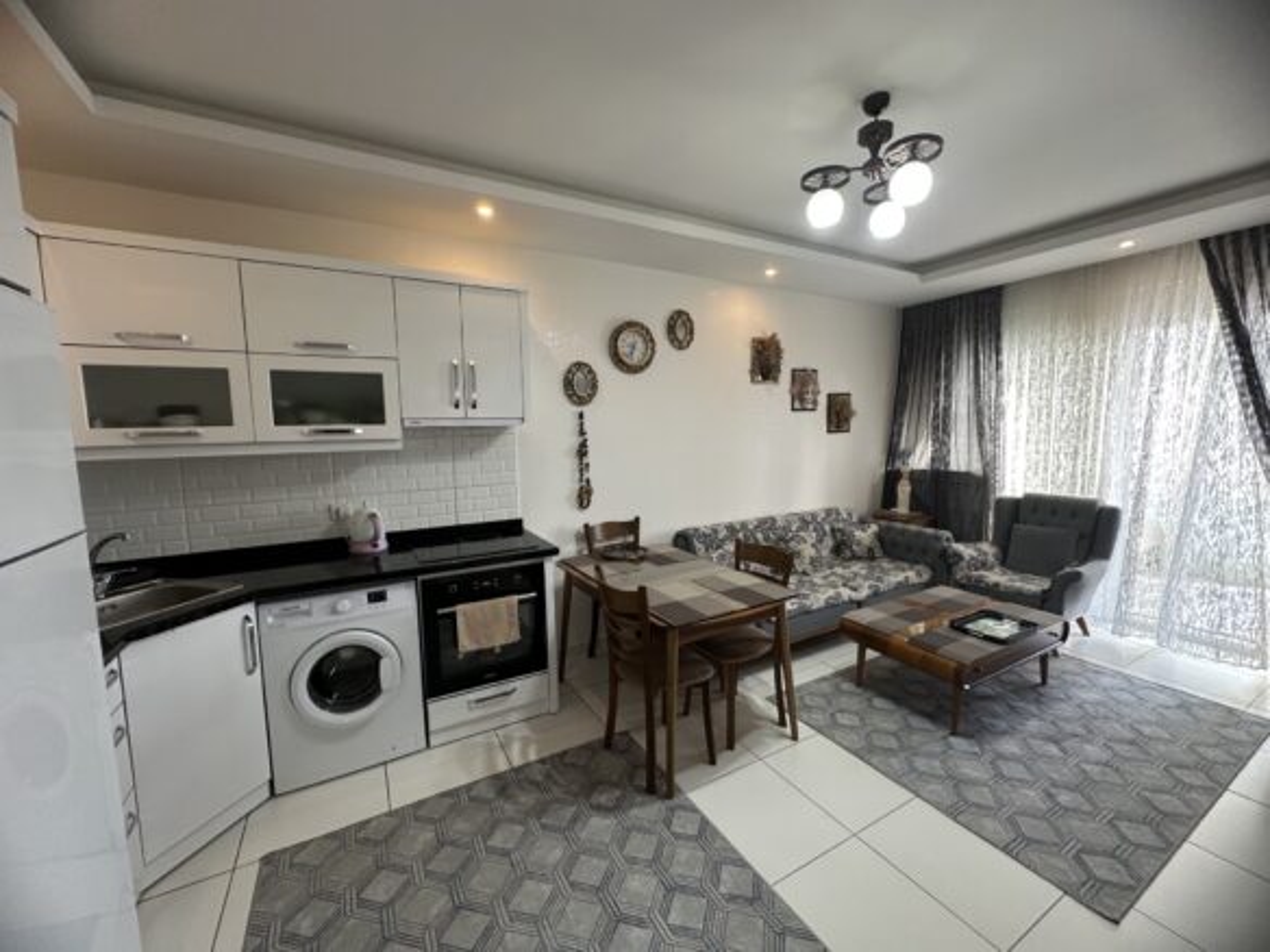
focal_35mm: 14
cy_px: 476
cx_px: 635
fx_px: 514
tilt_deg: -5.3
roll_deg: +1.3
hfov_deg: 102.1
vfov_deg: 85.7
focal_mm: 2.22
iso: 160
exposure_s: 1/50
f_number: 2.2
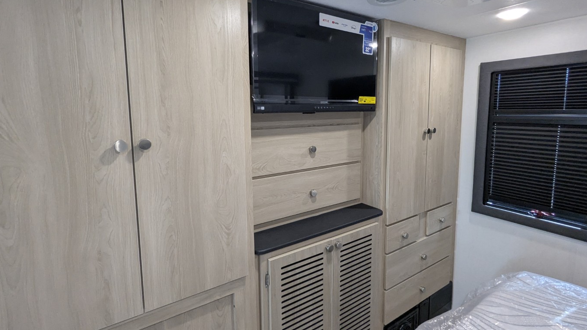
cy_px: 141
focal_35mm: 18
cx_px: 291
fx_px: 280
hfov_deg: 92.7
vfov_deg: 60.8
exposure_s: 1/87.9
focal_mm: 2.35
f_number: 2.2
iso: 301
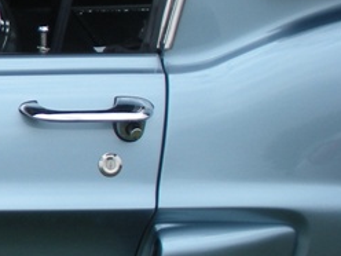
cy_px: 37
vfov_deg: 9.9
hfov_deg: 12.2
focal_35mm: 149
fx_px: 1468
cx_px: -256
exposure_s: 1/436
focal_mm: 6.3
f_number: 3.5
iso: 64
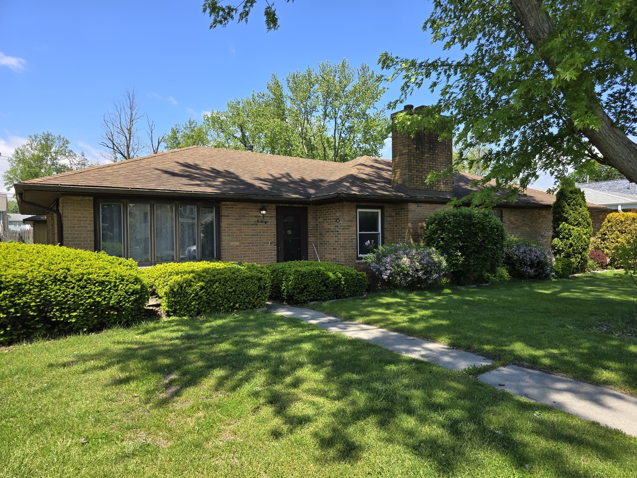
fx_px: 423
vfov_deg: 58.9
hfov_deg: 73.9
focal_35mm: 23
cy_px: 239
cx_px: 318
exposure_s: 1/384
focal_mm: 6.3
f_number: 1.7
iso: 12
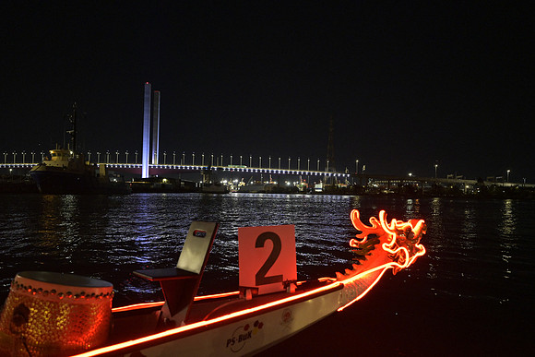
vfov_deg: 43.6
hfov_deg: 61.9
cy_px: 178
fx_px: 446
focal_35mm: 30
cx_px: 268
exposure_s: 1/50
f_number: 4
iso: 3200
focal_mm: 30
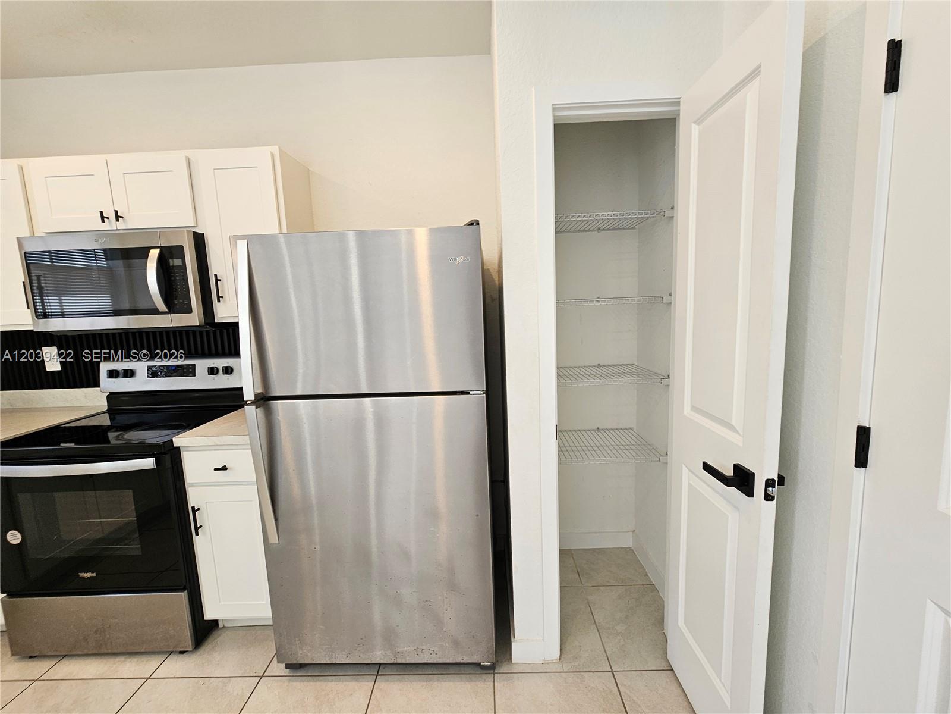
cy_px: 357
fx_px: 357
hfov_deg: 106.2
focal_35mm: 13
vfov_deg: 89.9
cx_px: 476
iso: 50
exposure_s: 1/60
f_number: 2.2
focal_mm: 2.2
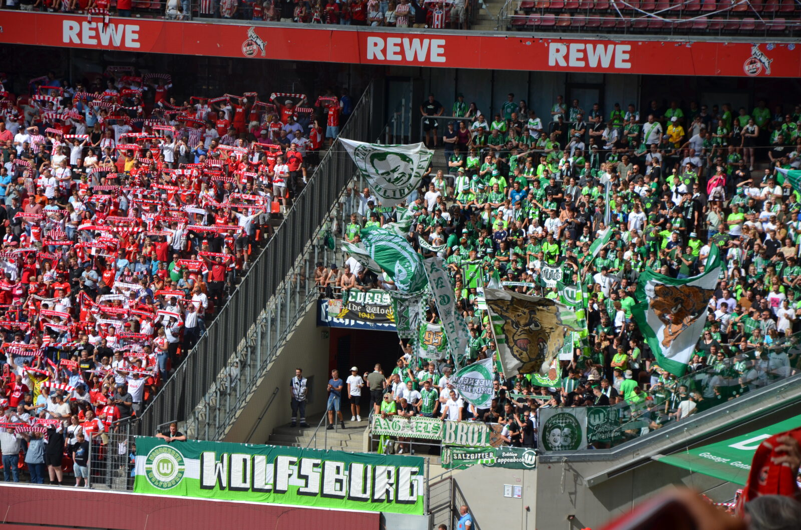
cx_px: 400
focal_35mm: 158
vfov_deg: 8.7
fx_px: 3497
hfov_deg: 13.1
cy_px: 265
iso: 200
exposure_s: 1/800
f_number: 7.1
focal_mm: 105
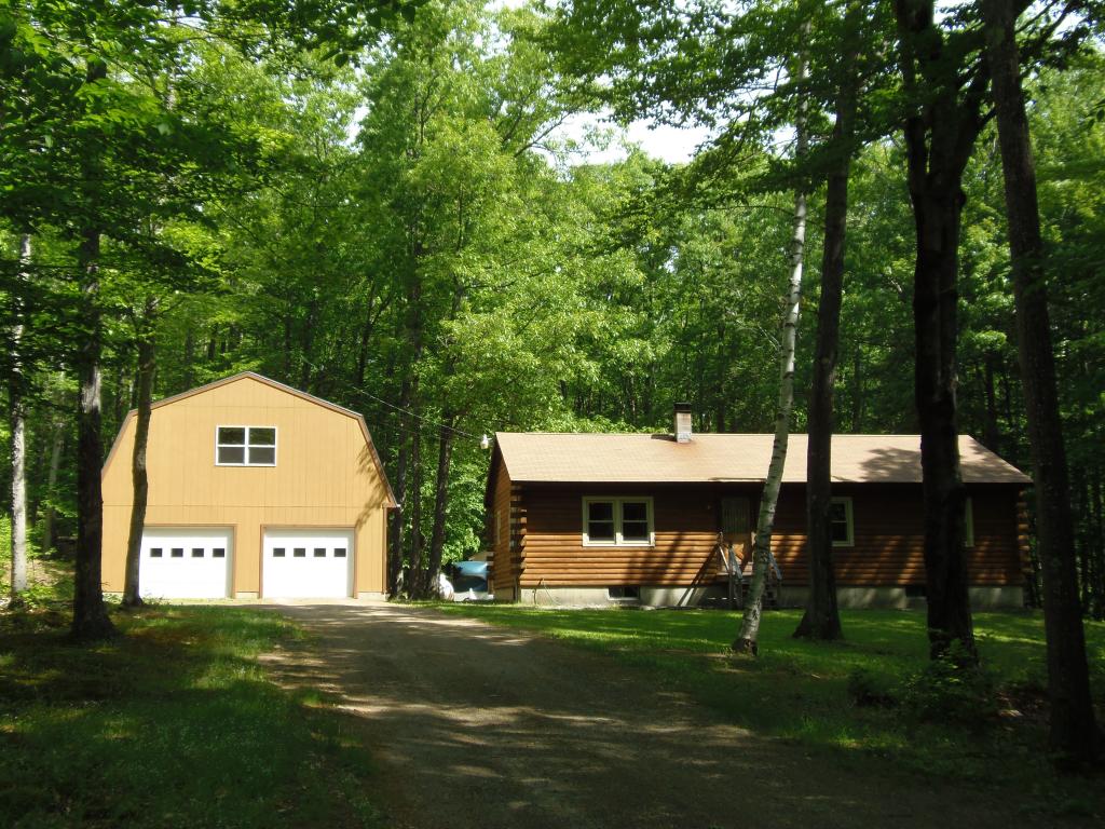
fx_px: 1341
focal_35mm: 42
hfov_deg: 44.8
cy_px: 414
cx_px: 552
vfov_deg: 34.3
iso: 64
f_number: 3.6
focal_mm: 7.8
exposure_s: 1/200
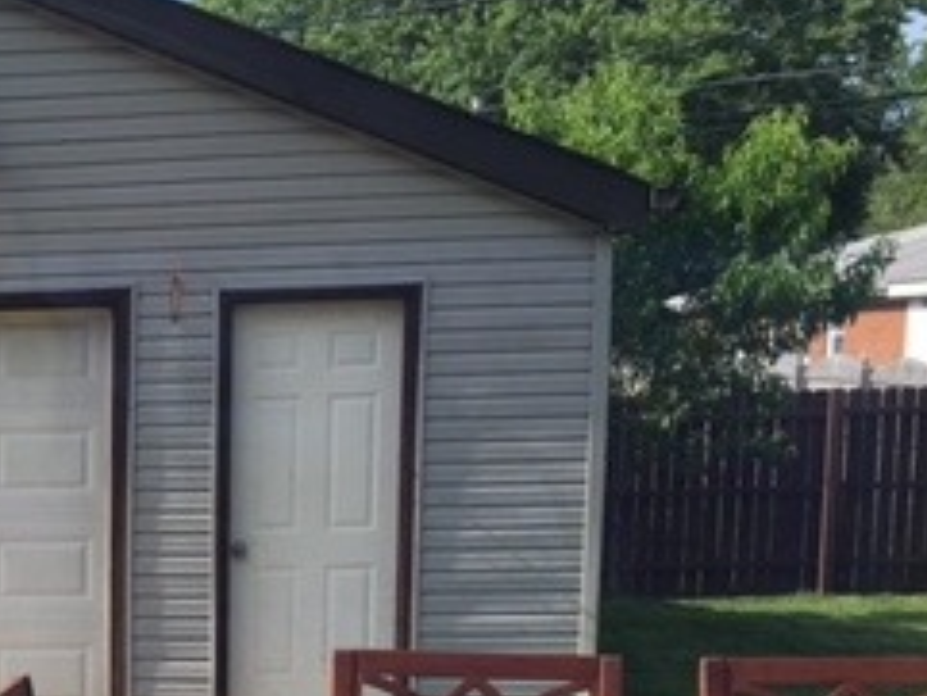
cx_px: -215
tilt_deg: -10.0
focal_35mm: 77
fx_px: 2063
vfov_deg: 18.5
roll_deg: +1.1
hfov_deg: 23.0
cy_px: 742
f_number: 2.2
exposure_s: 1/793
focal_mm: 4.15
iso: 25
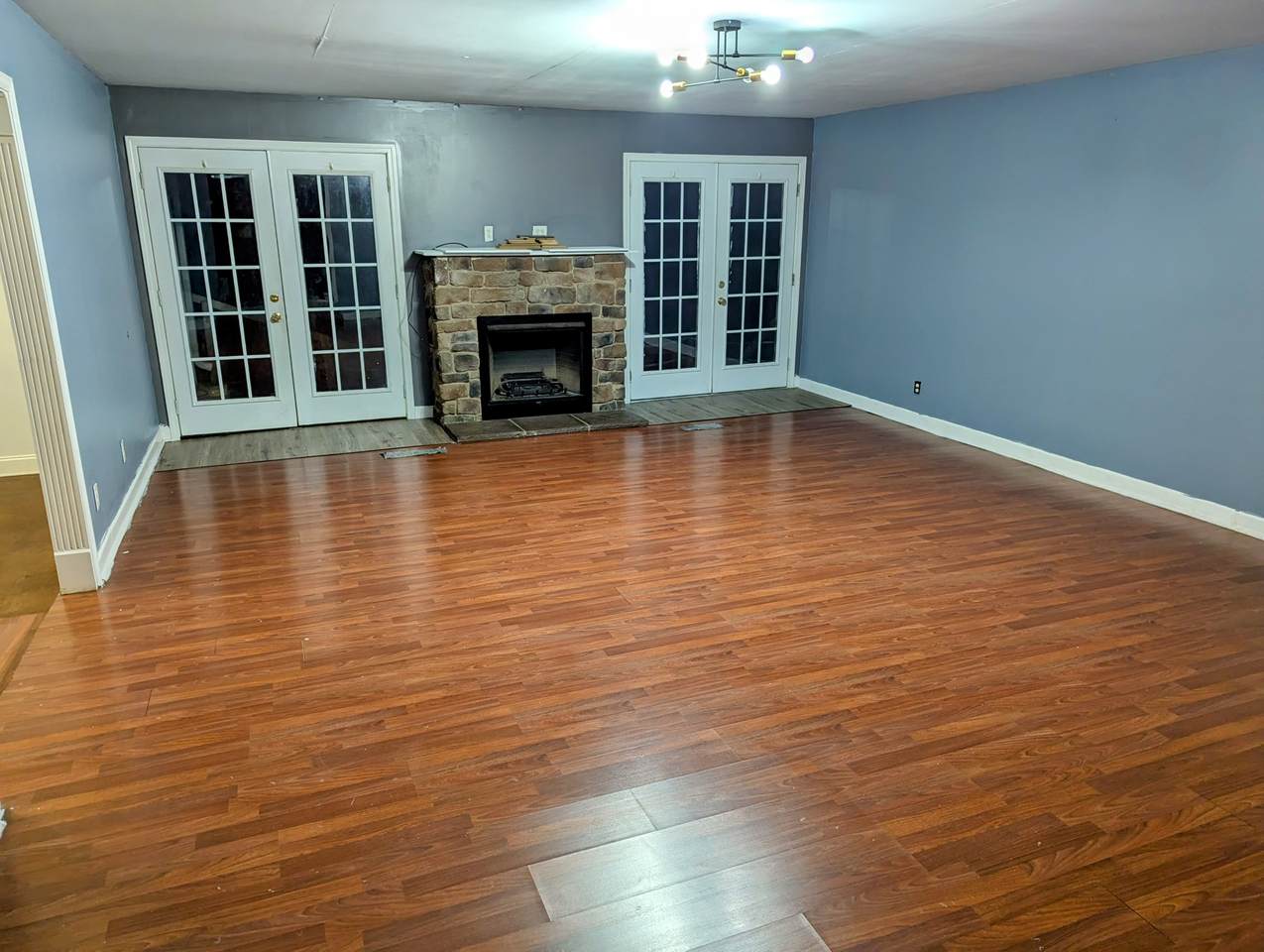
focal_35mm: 24
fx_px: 878
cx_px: 632
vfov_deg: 56.9
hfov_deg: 71.5
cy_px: 476
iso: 66
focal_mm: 6.81
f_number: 1.85
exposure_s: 1/24
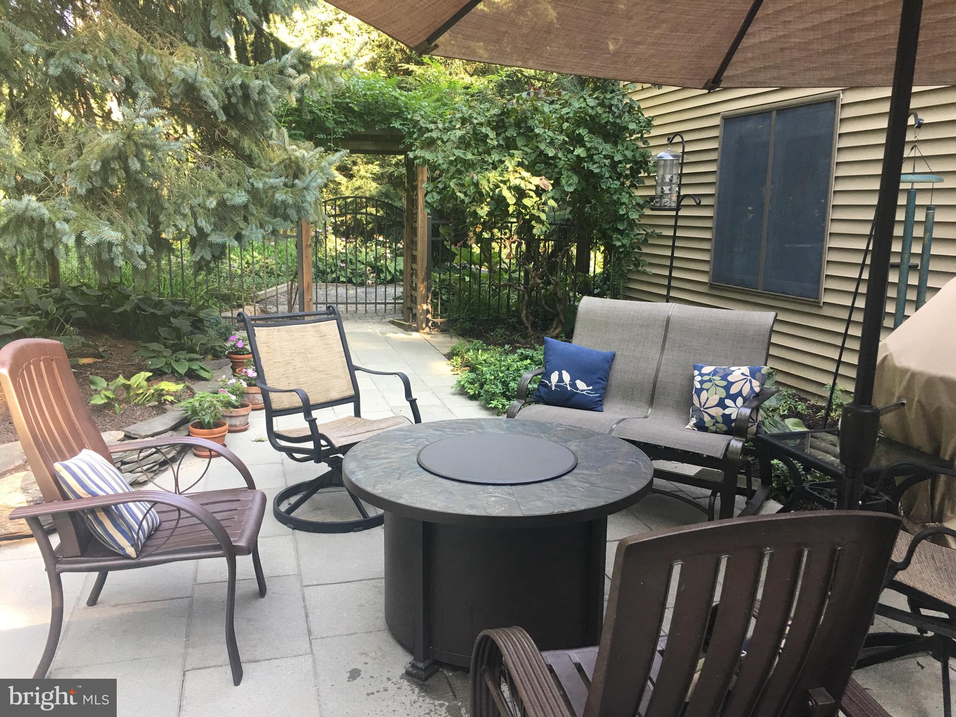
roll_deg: -0.8
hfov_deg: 61.7
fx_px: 801
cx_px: 478
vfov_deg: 48.2
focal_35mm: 29
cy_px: 358
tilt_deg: -8.8
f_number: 2.2
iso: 25
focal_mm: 4.15
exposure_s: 1/30
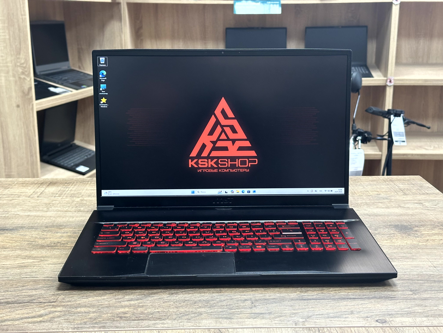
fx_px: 614
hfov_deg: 39.7
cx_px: 222
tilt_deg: -14.1
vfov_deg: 30.3
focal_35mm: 48
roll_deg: -0.5
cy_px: 166
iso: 250
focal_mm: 6.86
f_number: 1.78
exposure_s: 1/50
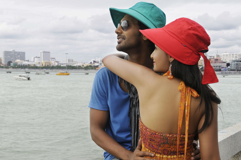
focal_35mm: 60
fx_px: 401
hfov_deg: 33.4
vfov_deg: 22.5
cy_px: 91
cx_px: 99
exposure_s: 1/250
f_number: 7.1
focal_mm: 32
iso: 200
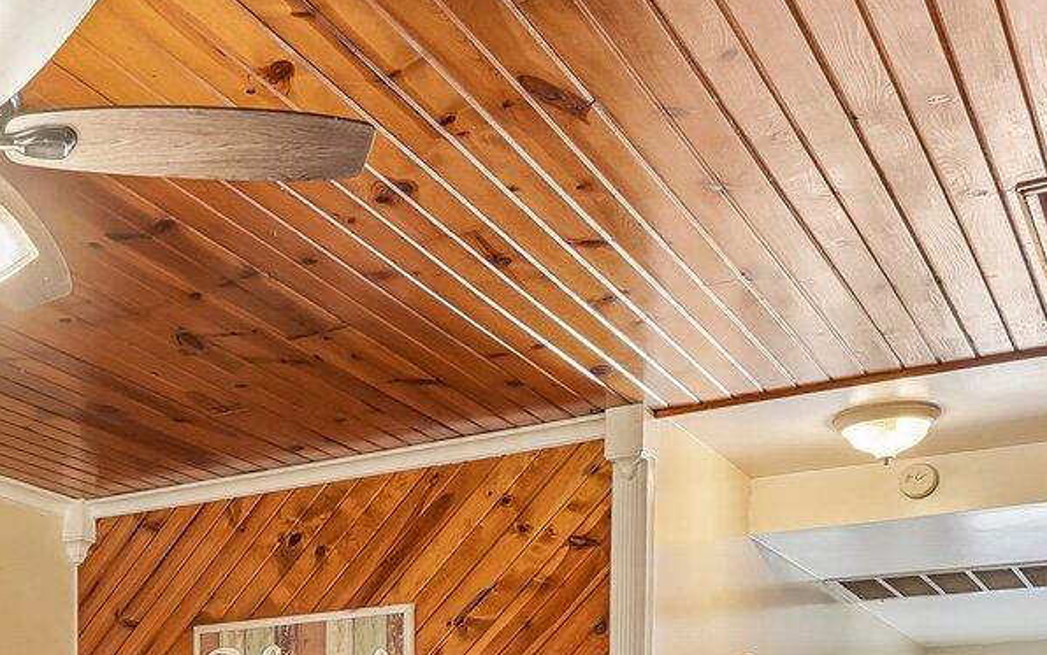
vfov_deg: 20.7
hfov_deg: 33.2
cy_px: 900
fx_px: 1599
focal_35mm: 56
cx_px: -2
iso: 400
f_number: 8
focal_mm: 16
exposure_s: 1/8
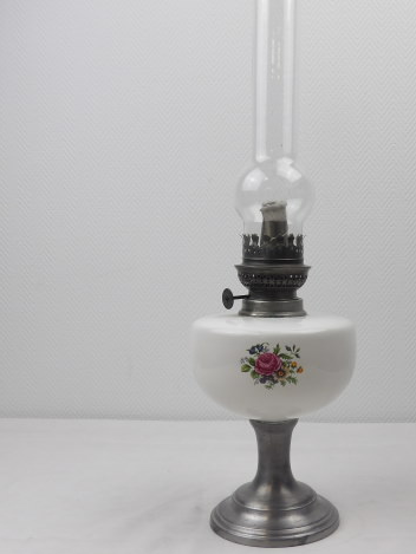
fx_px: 721
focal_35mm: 45
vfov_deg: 42.1
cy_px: 274
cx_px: 282
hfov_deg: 31.9
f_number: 3.6
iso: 100
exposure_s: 1/65
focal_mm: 5.9
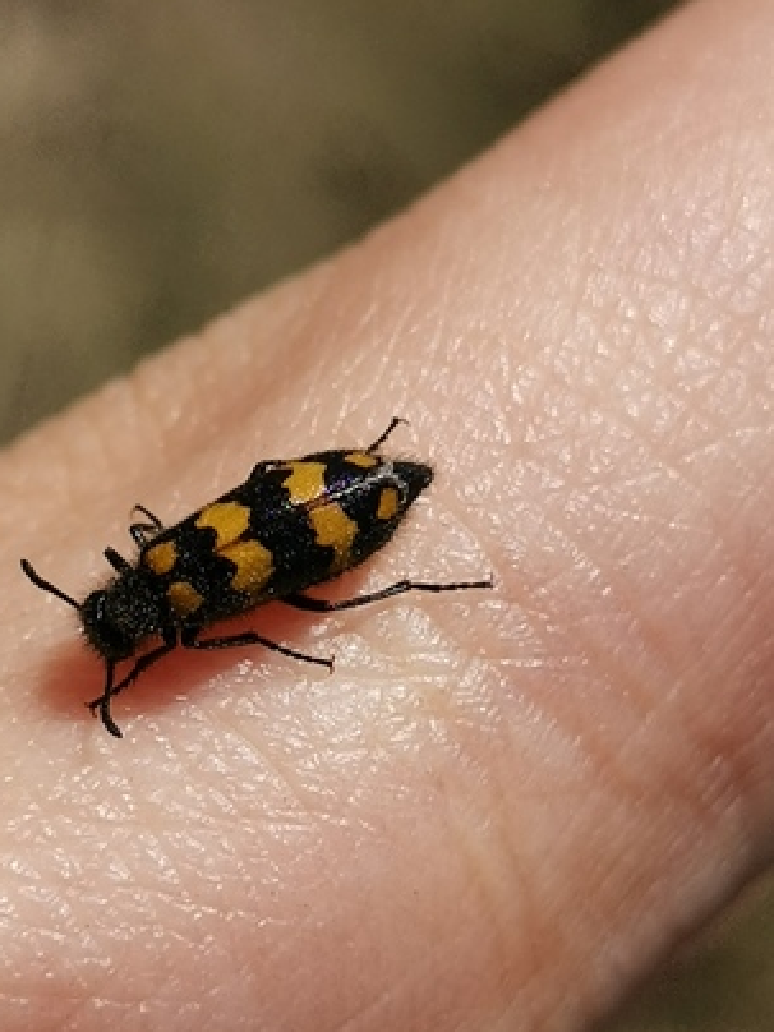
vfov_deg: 19.1
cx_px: 273
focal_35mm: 103
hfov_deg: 14.3
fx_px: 3071
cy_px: 488
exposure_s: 1/2193
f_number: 1.8
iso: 50
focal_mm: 4.75
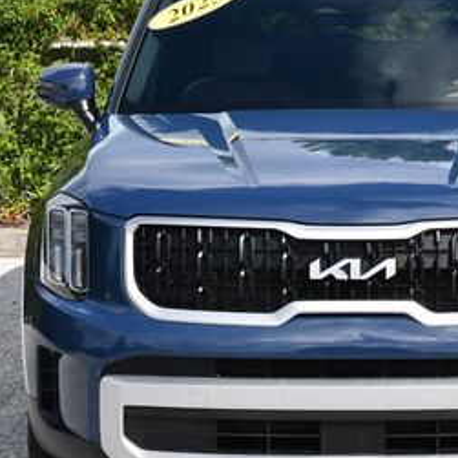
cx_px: 349
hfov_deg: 12.5
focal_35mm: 139
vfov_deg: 12.6
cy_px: 224
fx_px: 2081
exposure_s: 1/250
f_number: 8
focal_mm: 32
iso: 125
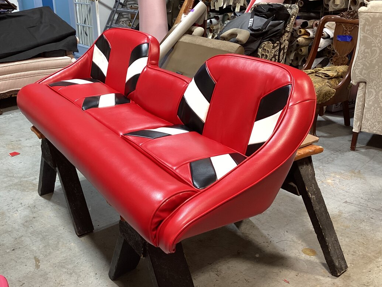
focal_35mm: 36
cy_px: 139
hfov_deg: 51.2
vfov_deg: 39.7
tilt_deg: -22.5
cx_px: 168
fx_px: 397
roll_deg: +1.1
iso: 125
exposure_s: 1/60
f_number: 2.4
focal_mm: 3.3
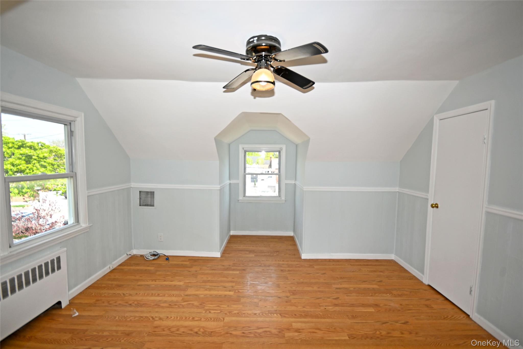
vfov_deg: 77.3
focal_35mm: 15
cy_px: 174
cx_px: 262
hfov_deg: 100.4
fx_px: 218
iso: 140
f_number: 5.6
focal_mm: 10
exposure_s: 1/125
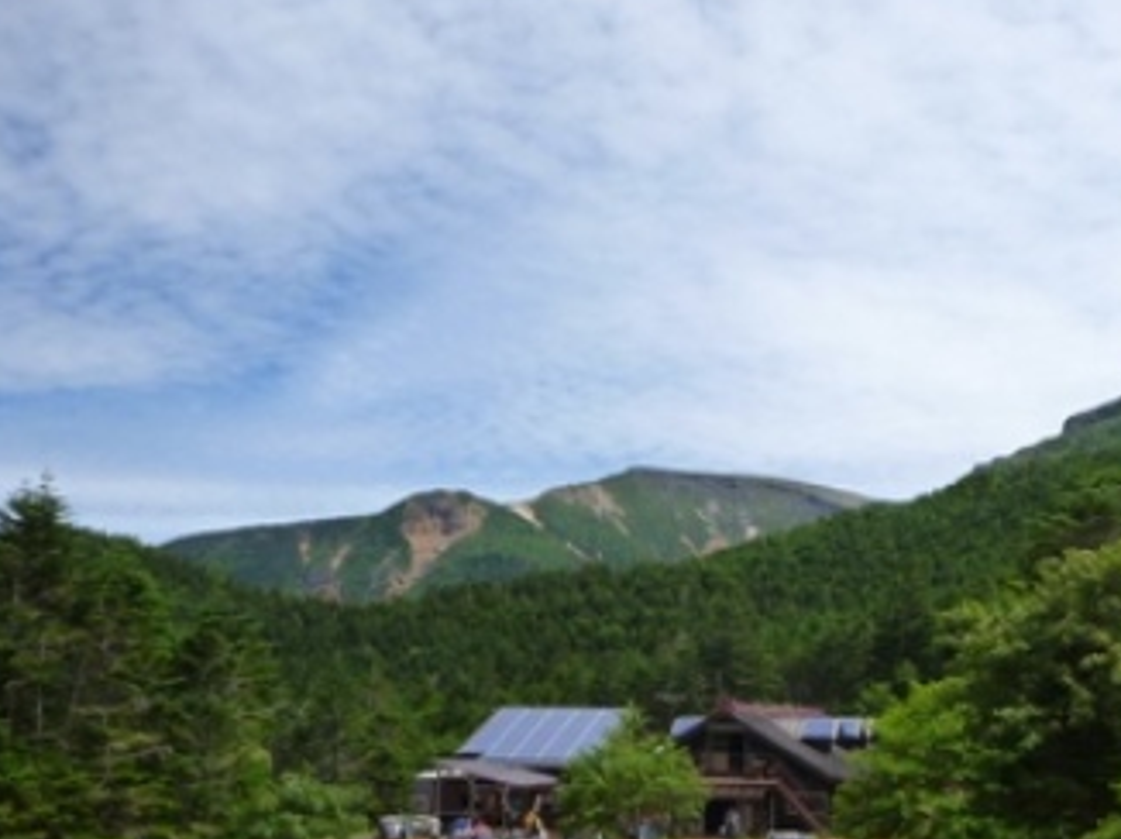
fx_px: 1391
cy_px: 600
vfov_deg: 33.1
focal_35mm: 43
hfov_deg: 43.1
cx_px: 767
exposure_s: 1/1000
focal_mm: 4.9
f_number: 3.3
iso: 160
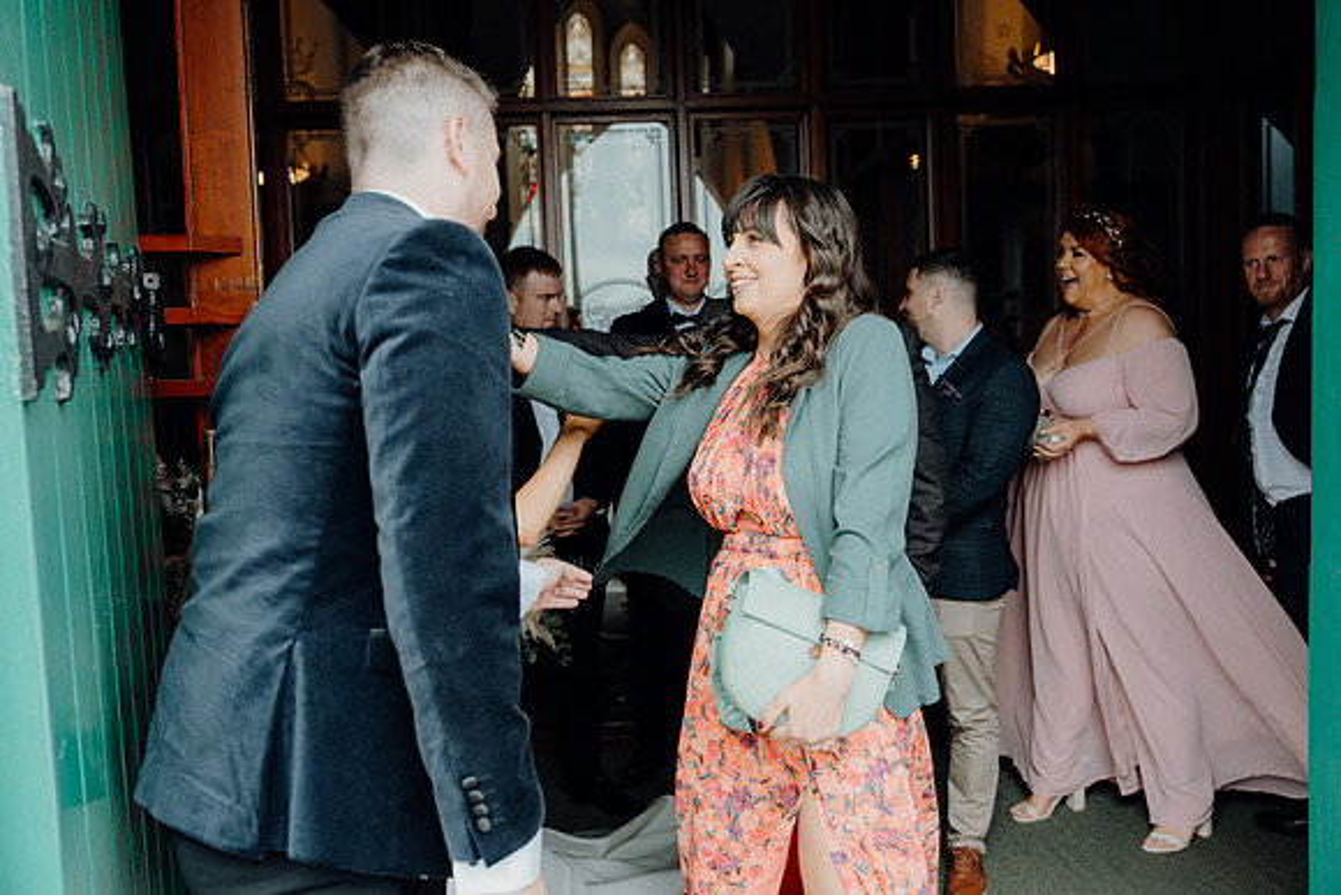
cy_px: 448
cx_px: 670
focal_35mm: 32
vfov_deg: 41.1
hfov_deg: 58.7
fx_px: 1192
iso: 320
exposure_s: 1/200
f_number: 3.5
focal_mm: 32
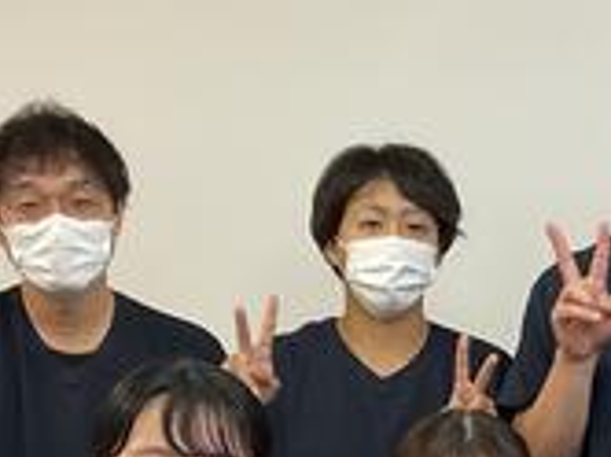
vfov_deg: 13.7
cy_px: 534
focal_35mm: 105
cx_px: 571
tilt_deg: -6.6
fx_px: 1851
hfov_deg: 18.4
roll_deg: -0.4
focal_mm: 3
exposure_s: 1/100
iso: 64
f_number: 1.8
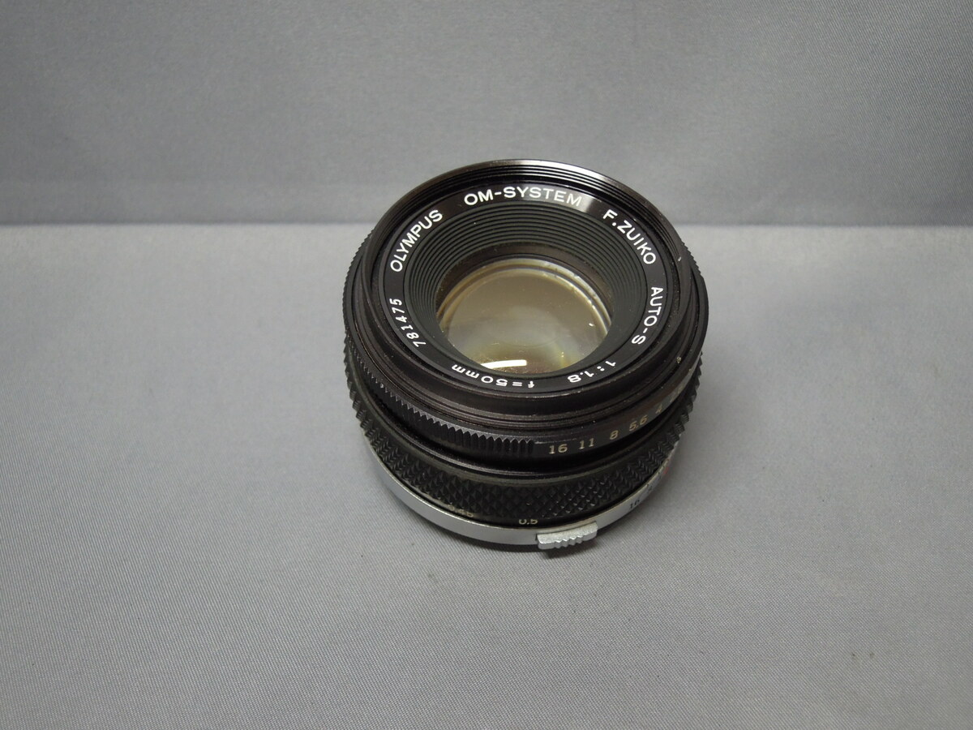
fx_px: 984
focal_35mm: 35
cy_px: 365
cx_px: 486
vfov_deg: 40.7
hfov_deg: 52.6
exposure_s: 1/80
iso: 320
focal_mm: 6.3
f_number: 2.5
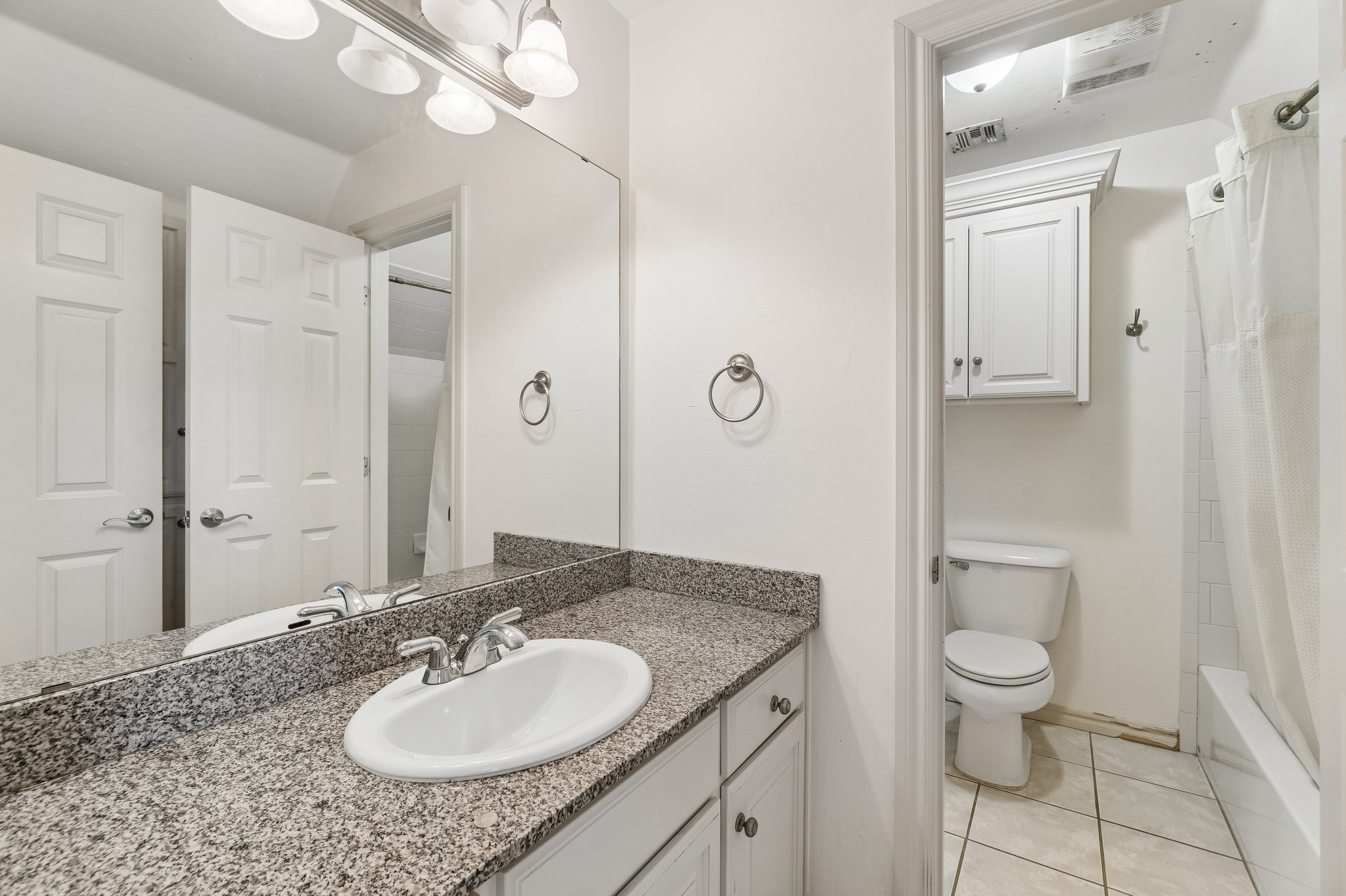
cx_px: 673
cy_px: 448
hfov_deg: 100.4
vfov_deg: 77.3
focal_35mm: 15
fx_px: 561
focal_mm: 10
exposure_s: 1/40
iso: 200
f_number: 6.3
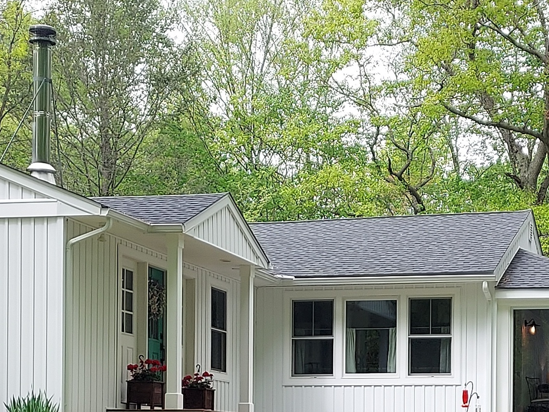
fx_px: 1047
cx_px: 397
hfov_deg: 29.0
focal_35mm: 66
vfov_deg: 21.0
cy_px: 470
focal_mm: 4.6
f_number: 1.8
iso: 40
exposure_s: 1/251
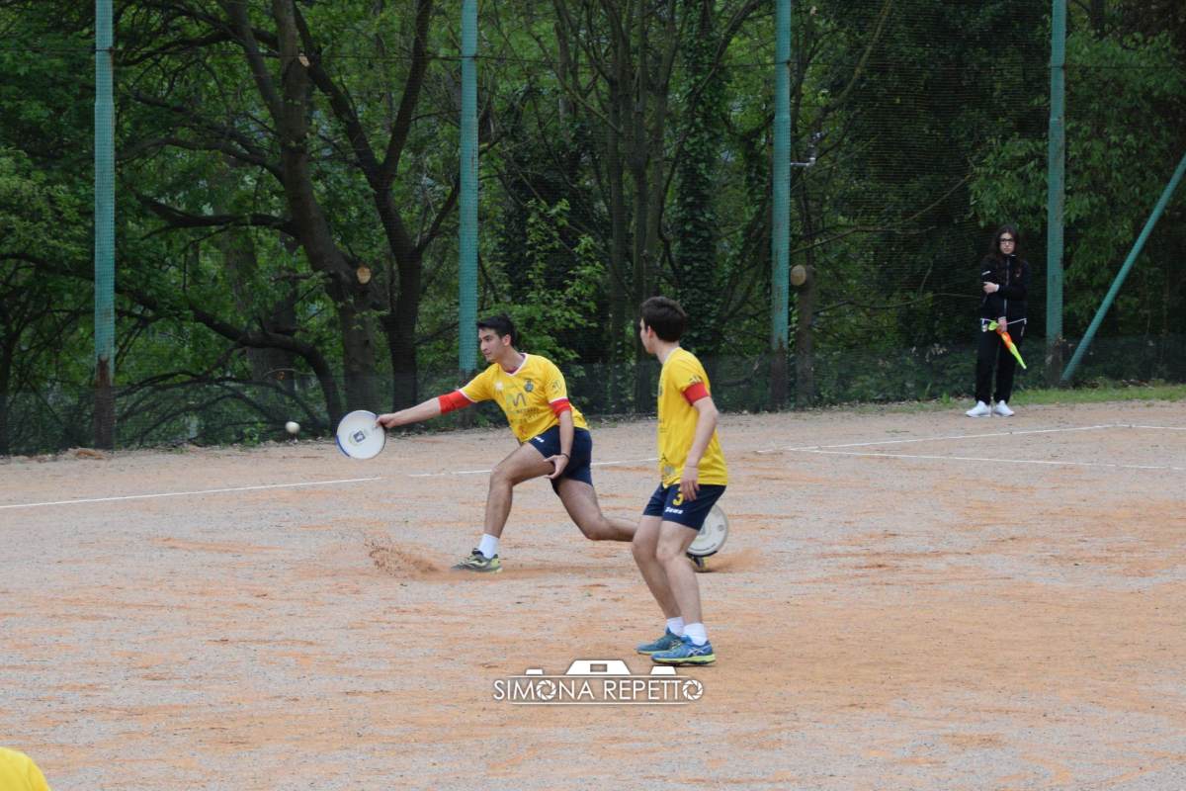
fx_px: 4052
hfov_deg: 16.7
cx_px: 593
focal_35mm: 123
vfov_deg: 11.1
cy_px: 396
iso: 1600
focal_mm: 82
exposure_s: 1/500
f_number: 5.3
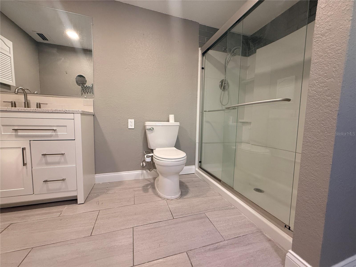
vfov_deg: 85.7
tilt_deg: -4.9
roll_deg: -2.0
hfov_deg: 102.1
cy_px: 134
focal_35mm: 14
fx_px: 144
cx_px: 178
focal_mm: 2.22
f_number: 2.2
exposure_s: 1/120
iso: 320
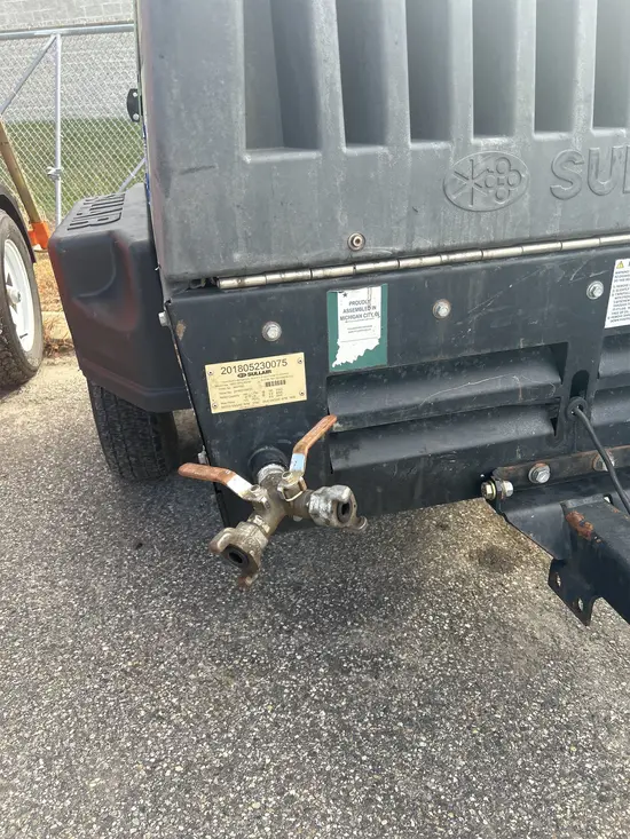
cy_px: 420
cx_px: 315
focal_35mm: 26
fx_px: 631
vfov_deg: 67.3
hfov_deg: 53.1
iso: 50
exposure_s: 1/473
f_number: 1.5
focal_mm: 5.7
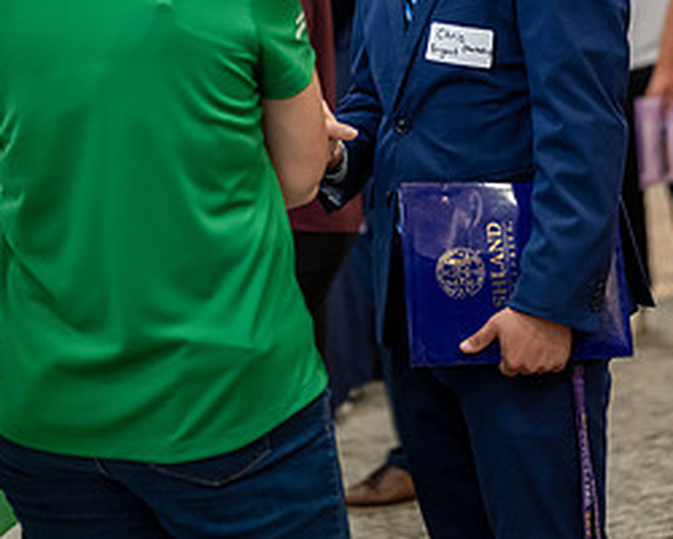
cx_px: 320
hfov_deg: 13.3
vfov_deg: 10.5
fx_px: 2888
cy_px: -65
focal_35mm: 145
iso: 1600
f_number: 2.8
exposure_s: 1/200
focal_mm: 86
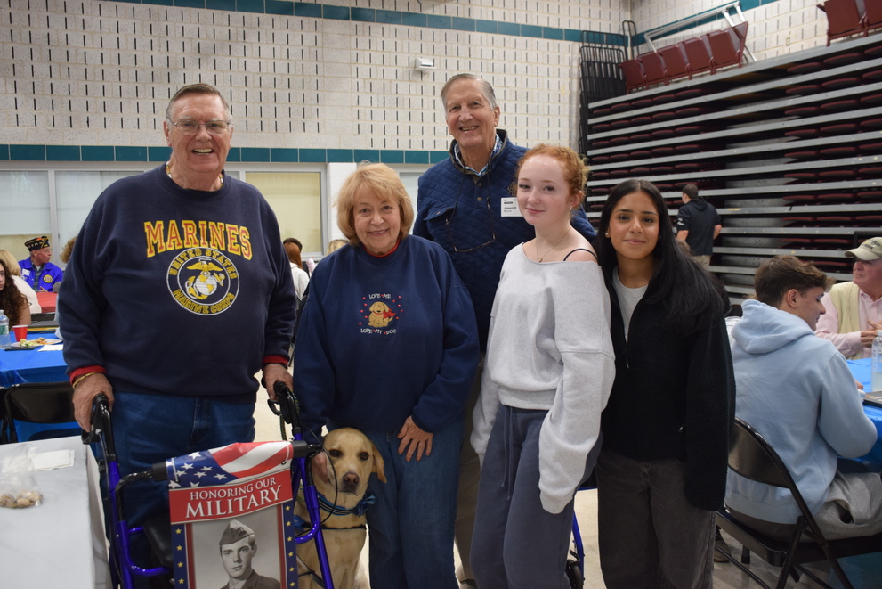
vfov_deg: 42.3
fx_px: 760
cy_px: 294
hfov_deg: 60.3
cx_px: 437
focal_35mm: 31
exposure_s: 1/60
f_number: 3.5
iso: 1250
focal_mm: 20
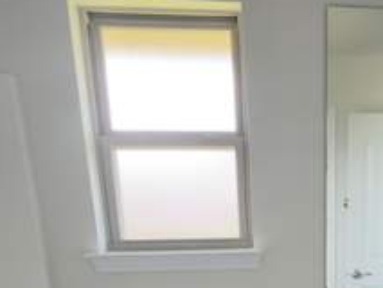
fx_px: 399
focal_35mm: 36
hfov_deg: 48.2
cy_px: 310
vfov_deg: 34.7
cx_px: 311
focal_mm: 2.22
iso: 125
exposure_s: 1/30
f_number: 2.2
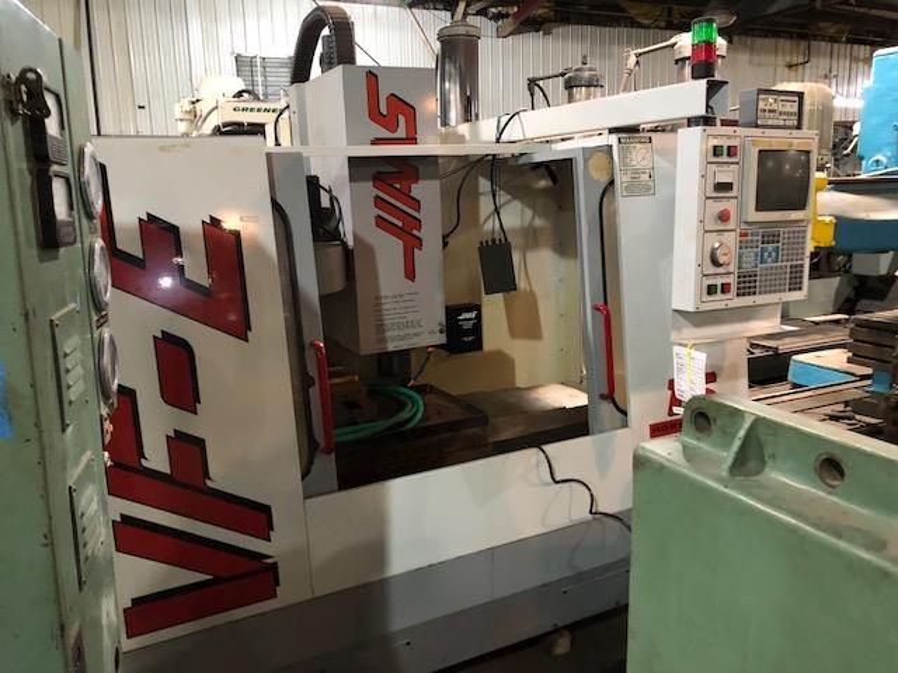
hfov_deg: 63.4
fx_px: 726
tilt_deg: -11.6
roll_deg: +1.6
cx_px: 449
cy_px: 336
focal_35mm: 28
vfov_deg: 49.7
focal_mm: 3.99
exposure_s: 1/11
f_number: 1.8
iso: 100
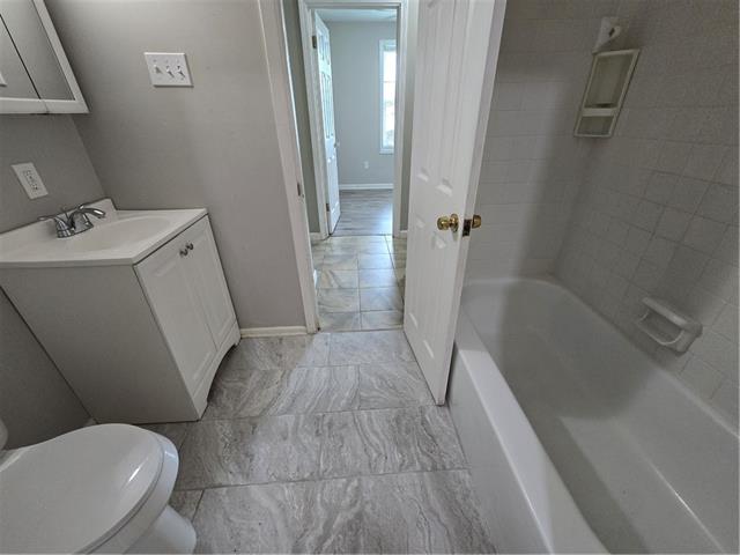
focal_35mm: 13
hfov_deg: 106.2
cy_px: 278
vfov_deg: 89.9
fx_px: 278
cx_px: 370
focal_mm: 2.2
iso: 320
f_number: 2.2
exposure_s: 1/60
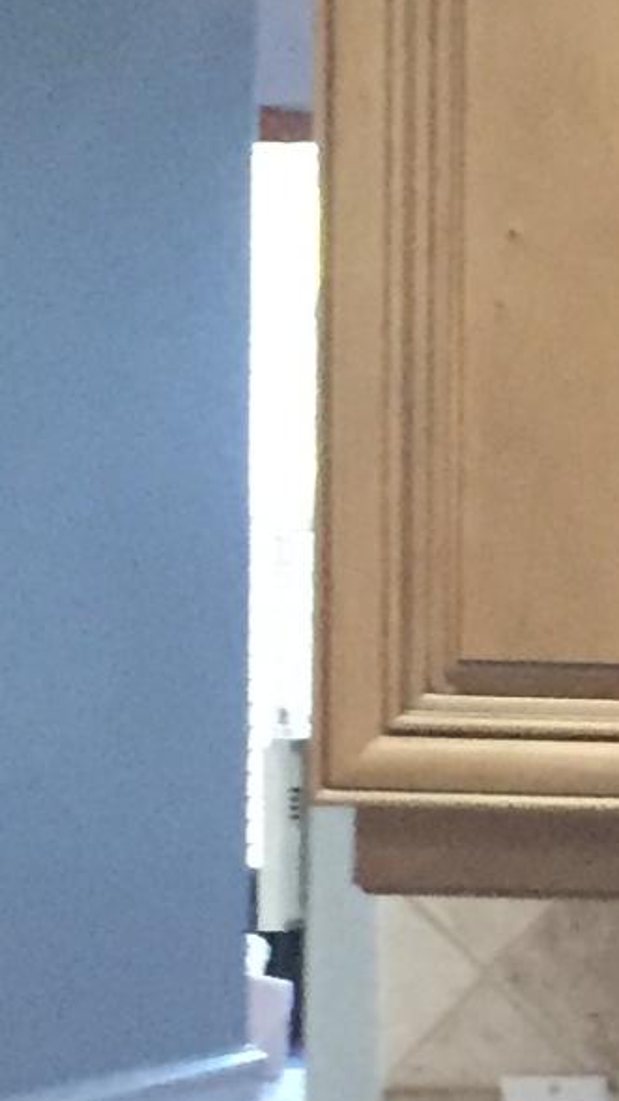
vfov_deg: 13.3
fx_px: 4701
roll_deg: -1.4
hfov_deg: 6.8
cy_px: 867
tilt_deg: -2.1
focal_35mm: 161
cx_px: 1893
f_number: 2.2
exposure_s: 1/15
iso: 250
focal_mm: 4.15
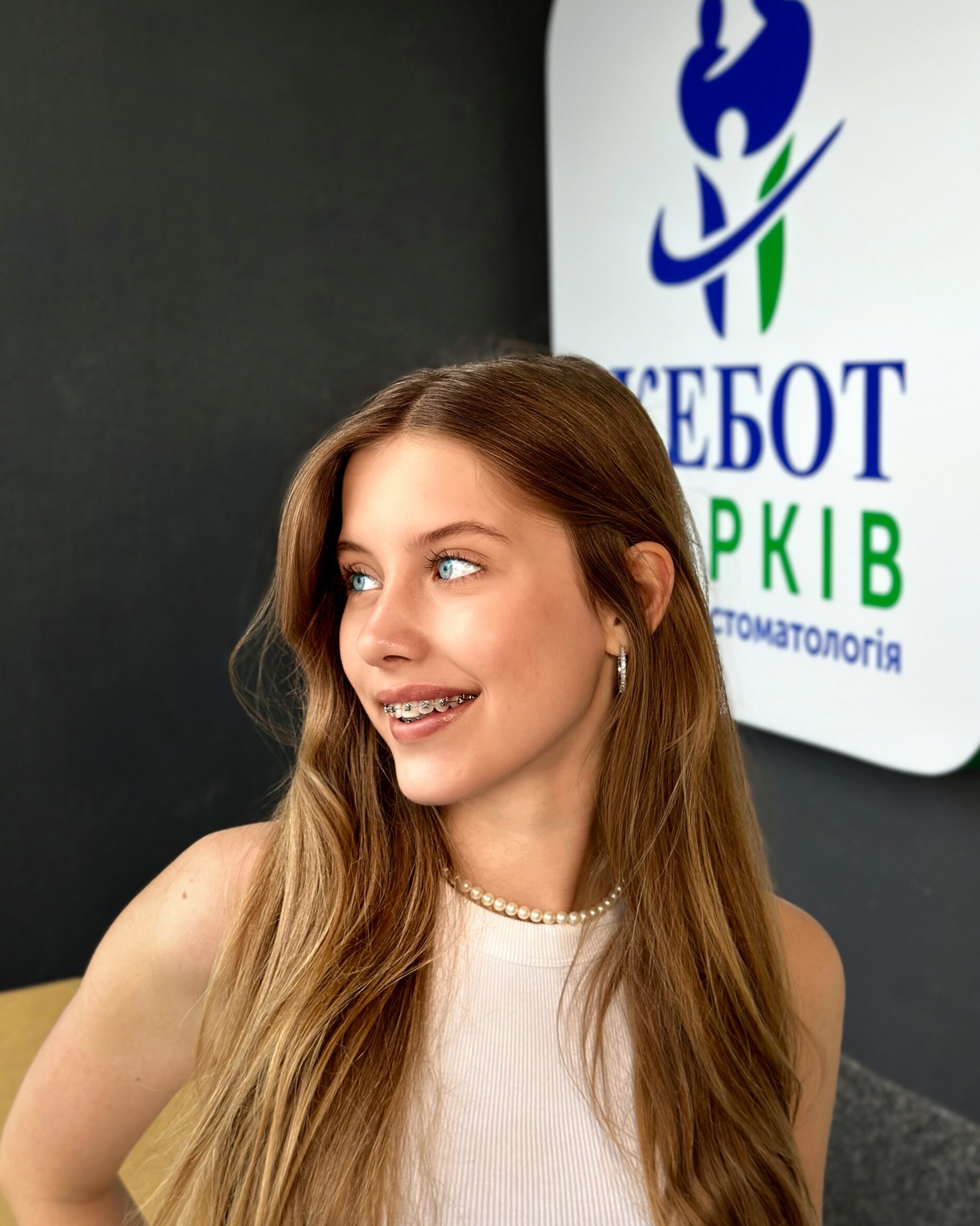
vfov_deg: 36.7
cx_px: 481
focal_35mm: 51
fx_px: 1849
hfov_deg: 29.7
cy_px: 628
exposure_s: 1/198
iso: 80
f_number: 1.78
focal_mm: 6.86
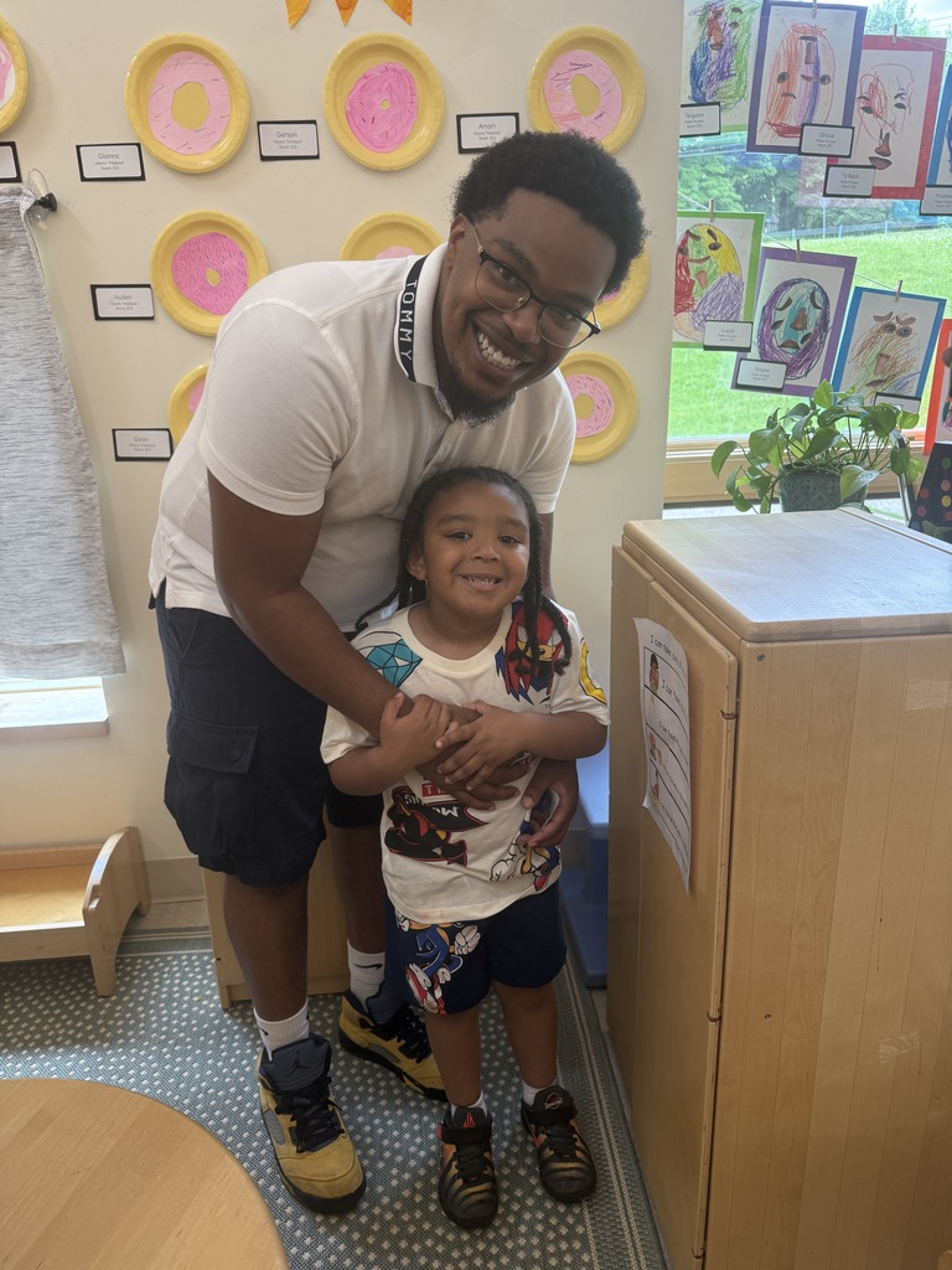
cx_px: 476
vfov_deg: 71.6
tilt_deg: -18.9
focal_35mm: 24
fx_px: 880
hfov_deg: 56.8
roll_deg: +2.6
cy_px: 635
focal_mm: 6.76
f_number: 1.78
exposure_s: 1/124
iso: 125
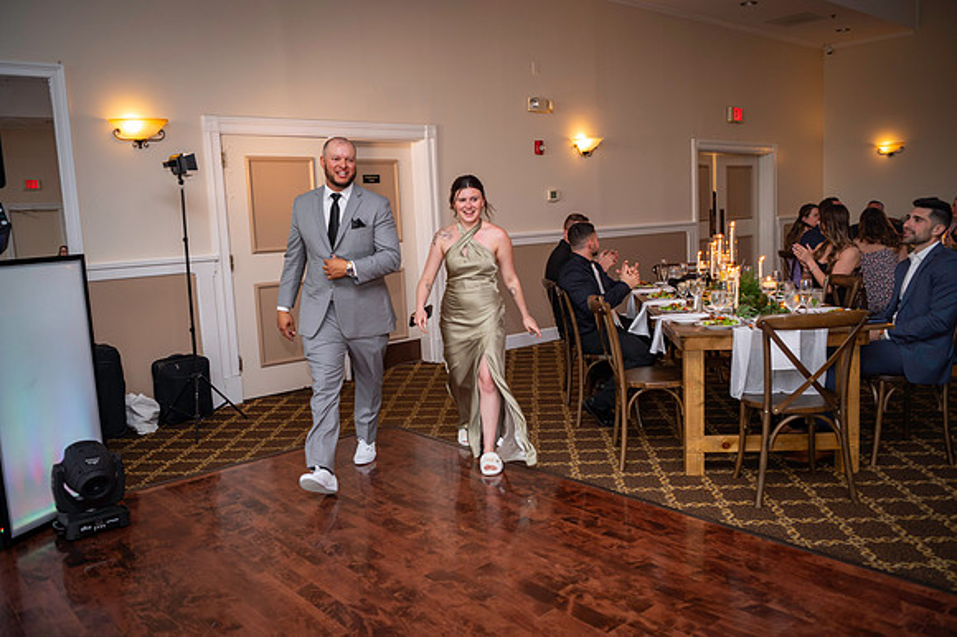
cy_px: 318
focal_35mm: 30
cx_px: 478
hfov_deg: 62.0
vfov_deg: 43.6
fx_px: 797
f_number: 2.8
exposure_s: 1/100
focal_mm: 30
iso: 800
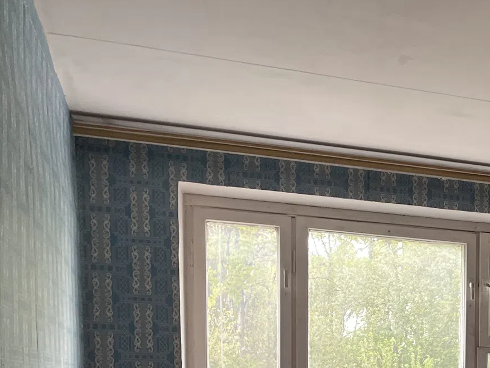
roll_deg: -1.4
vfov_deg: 19.1
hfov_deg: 24.3
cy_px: 485
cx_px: 618
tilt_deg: -4.1
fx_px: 1005
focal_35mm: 71
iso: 125
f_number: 1.6
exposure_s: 1/100
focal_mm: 4.2
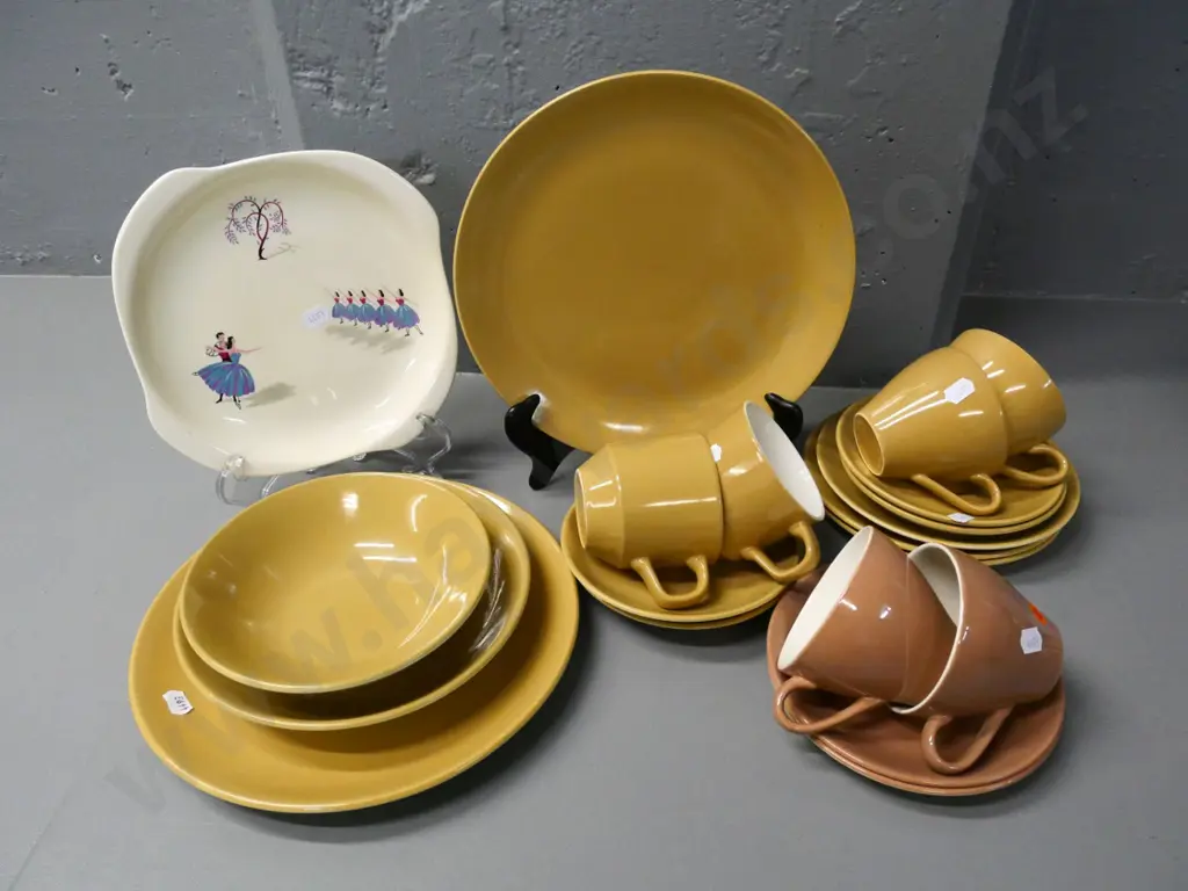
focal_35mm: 26
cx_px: 594
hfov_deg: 67.3
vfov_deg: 53.1
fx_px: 892
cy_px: 446
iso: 3200
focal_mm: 13
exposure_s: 1/100
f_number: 7.1
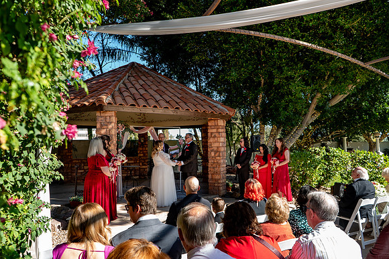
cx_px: 194
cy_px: 130
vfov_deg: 46.4
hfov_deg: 65.5
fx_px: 303
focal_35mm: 28
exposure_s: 1/80
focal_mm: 28
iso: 100
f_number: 5.6
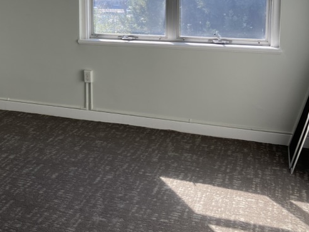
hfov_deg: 33.7
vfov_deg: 26.3
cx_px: 31
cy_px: 29
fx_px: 482
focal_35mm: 54
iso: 32
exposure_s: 1/336
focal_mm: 4.25
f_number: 1.8
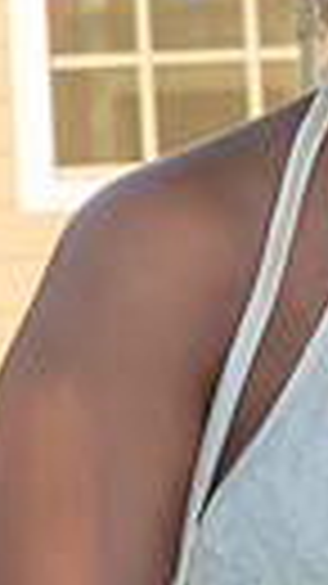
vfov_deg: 2.7
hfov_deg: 1.5
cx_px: 1093
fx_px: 12231
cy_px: 311
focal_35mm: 790
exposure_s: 1/250
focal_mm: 80
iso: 400
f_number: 13
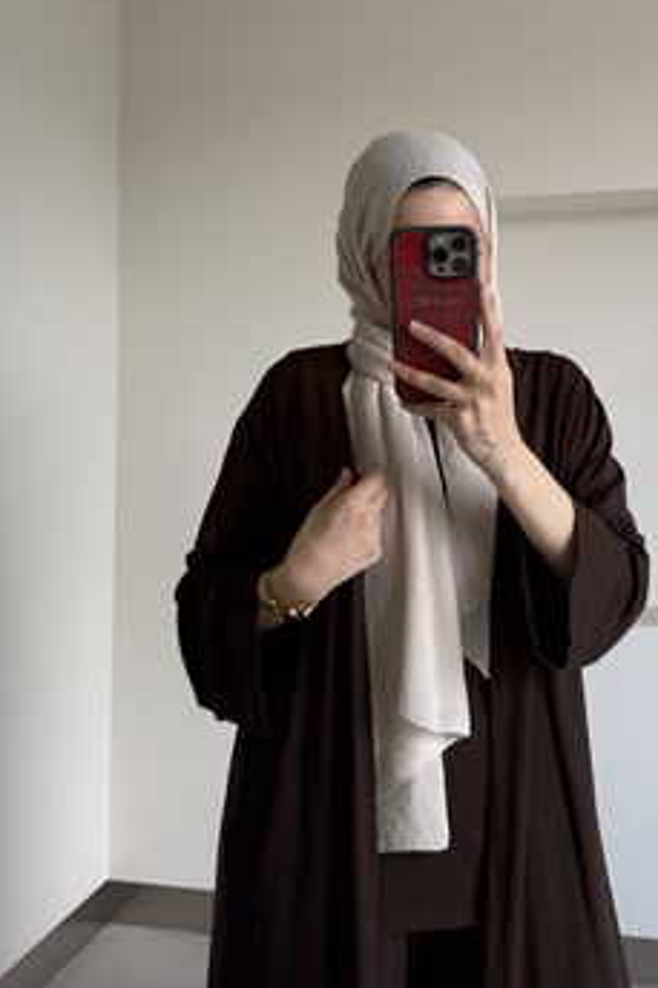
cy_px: 412
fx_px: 823
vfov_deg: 61.6
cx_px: 420
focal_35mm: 30
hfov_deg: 43.2
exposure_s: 1/152
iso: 64
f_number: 1.78
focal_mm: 6.76
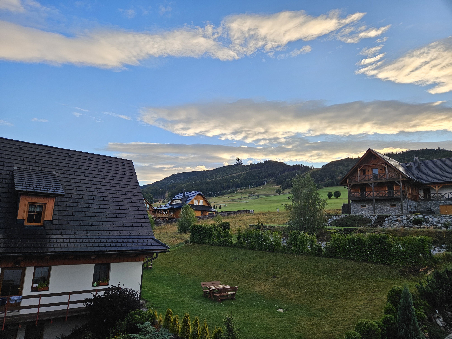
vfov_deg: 58.9
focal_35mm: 23
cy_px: 170
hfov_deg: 73.9
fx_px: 300
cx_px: 226
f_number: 1.8
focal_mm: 5.4
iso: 32
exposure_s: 1/511
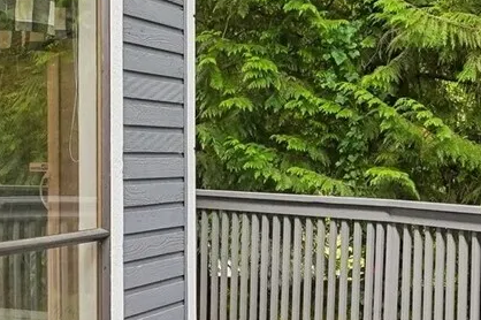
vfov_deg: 20.9
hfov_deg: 31.0
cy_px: 192
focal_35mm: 65
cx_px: 262
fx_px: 868
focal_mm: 16
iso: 1600
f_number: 8
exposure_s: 1/30
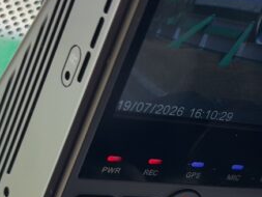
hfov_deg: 14.9
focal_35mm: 132
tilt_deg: +10.2
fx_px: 1000
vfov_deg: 11.2
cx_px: 192
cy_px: 80
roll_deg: -1.7
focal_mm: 6.76
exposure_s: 1/189
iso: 80
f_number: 1.78
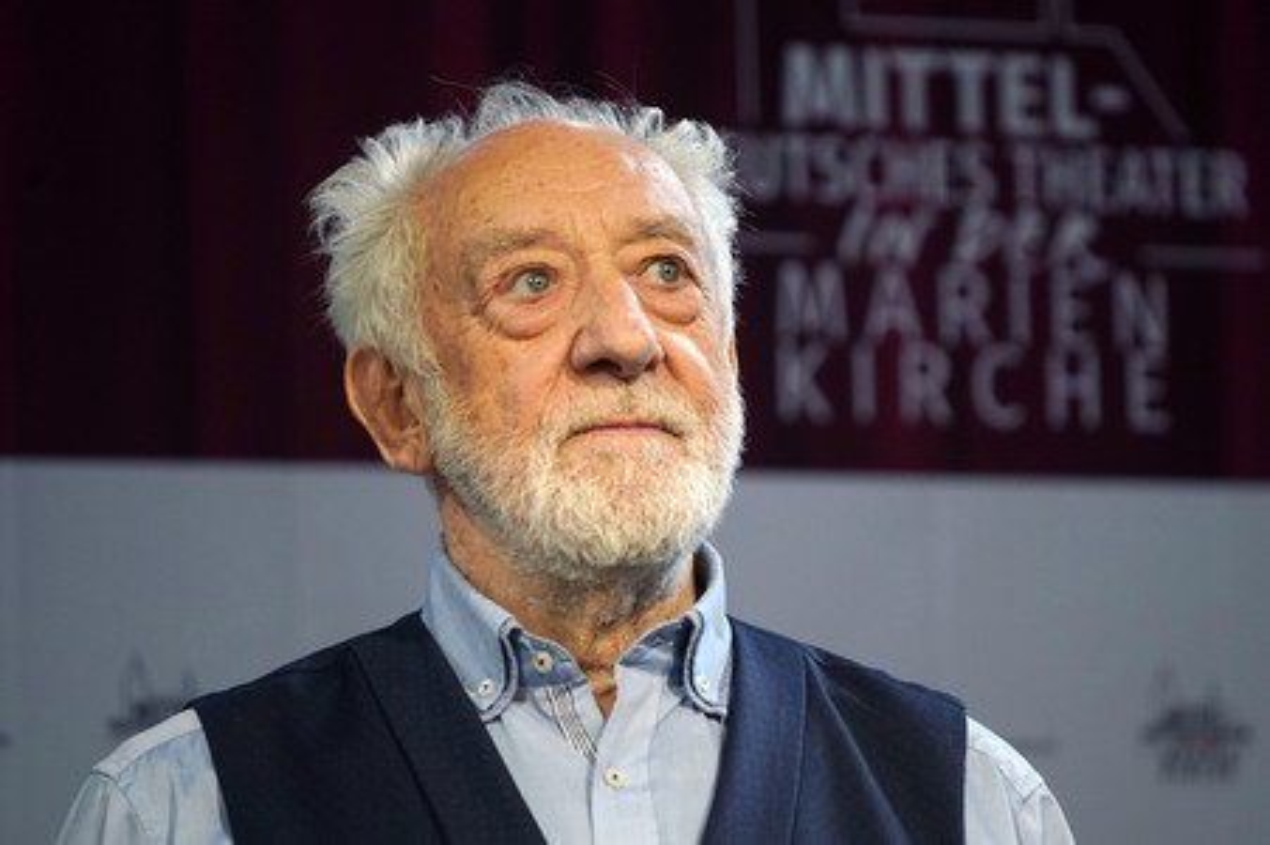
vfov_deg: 5.5
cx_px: 635
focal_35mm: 248
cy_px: 422
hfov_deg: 8.3
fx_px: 8742
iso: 2500
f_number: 5.6
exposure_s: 1/250
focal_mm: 248
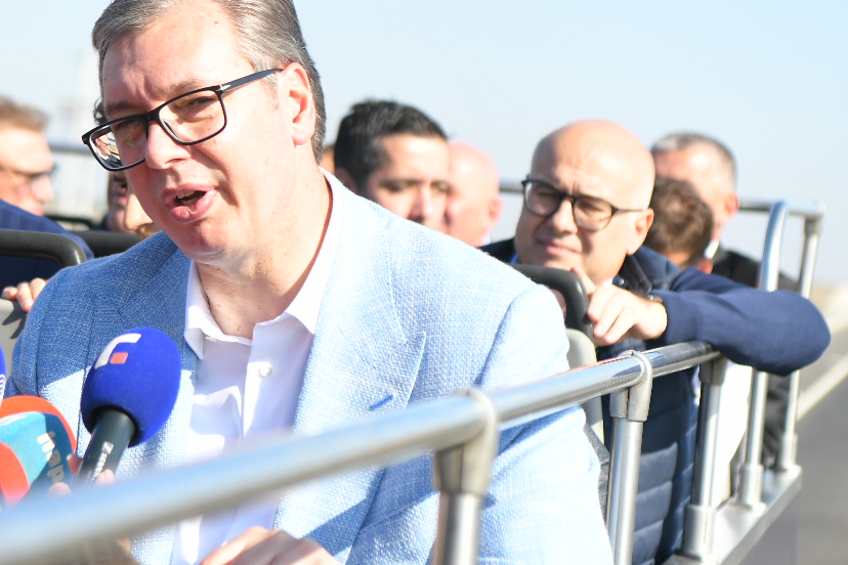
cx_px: 310
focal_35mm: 137
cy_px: 188
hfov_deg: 15.0
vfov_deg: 10.0
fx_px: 3227
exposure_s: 1/1000
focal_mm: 70
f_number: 4
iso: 200
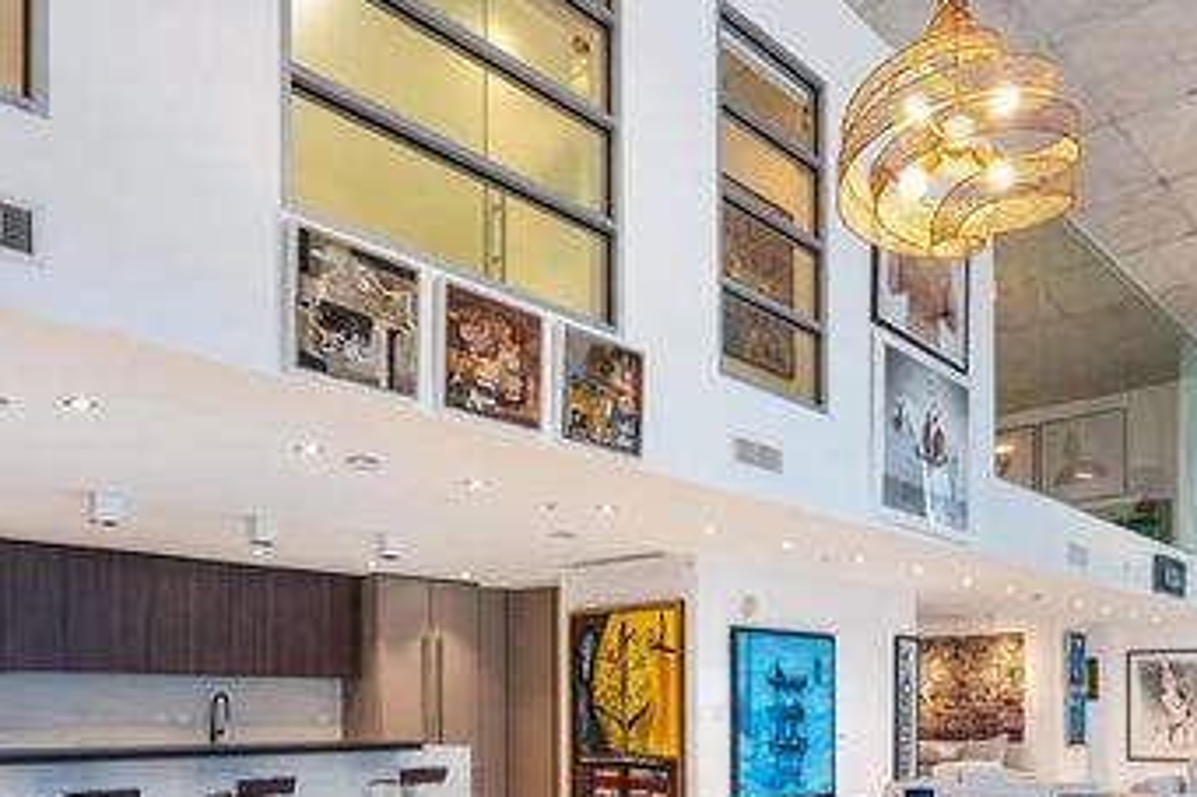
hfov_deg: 61.8
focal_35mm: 30
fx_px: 997
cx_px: 670
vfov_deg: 40.3
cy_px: 720
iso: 800
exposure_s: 1/15
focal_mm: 16
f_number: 9
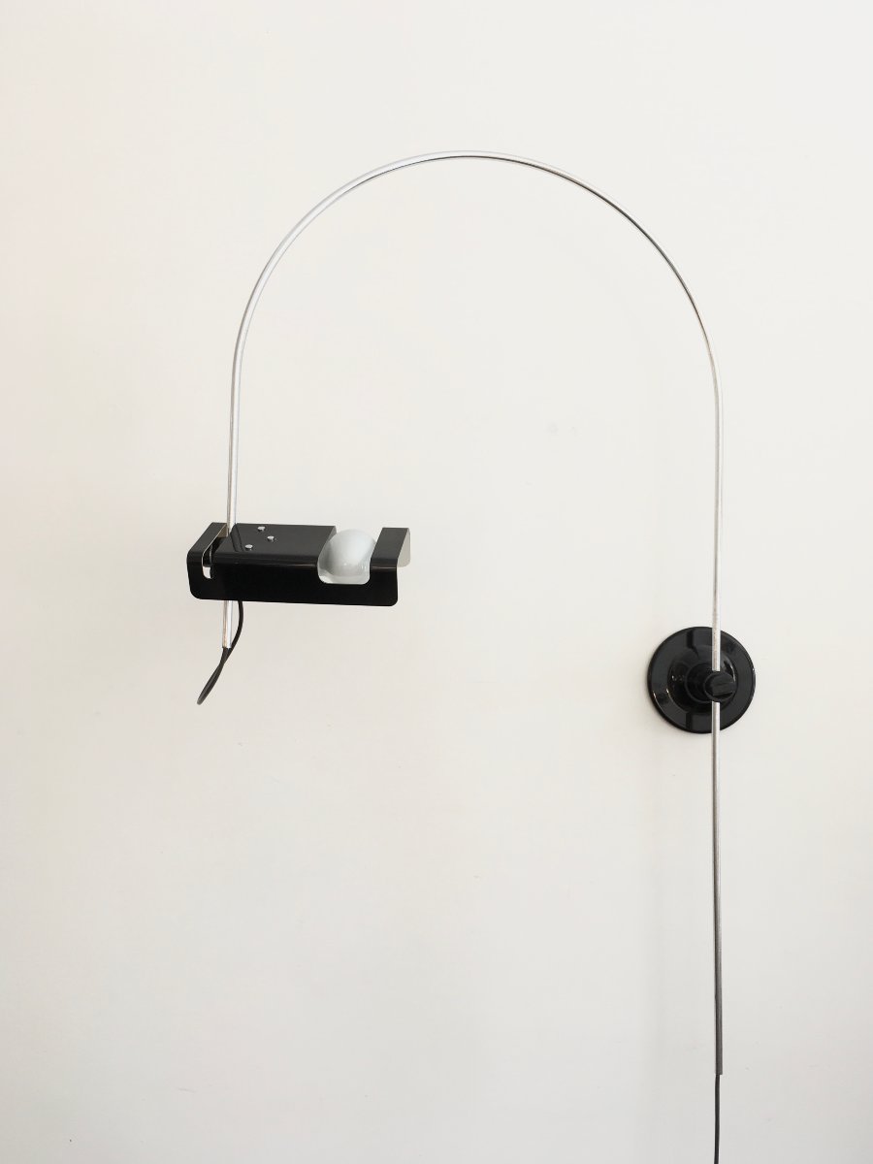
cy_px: 582
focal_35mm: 29
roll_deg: -1.2
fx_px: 975
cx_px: 436
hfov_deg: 48.2
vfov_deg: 61.7
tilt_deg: -0.6
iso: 32
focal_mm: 4.15
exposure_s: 1/50
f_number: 2.2
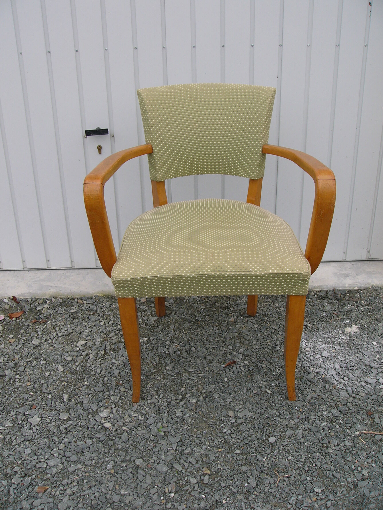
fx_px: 531
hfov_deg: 39.7
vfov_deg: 51.4
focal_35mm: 36
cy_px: 255
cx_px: 192
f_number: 4
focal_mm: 6
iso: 50
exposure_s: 1/250
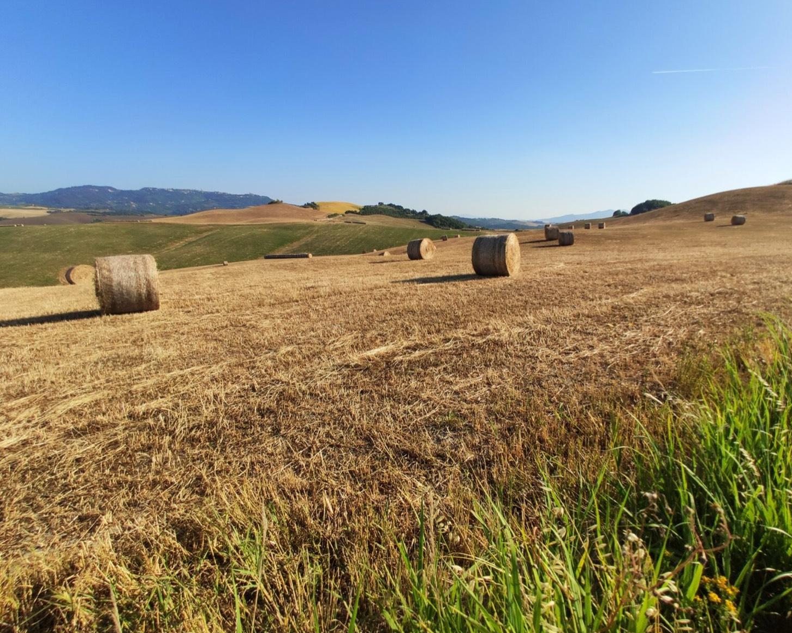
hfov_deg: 100.4
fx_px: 328
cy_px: 310
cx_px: 436
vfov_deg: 87.9
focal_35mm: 14
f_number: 2.2
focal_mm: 2.25
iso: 100
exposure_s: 1/1165
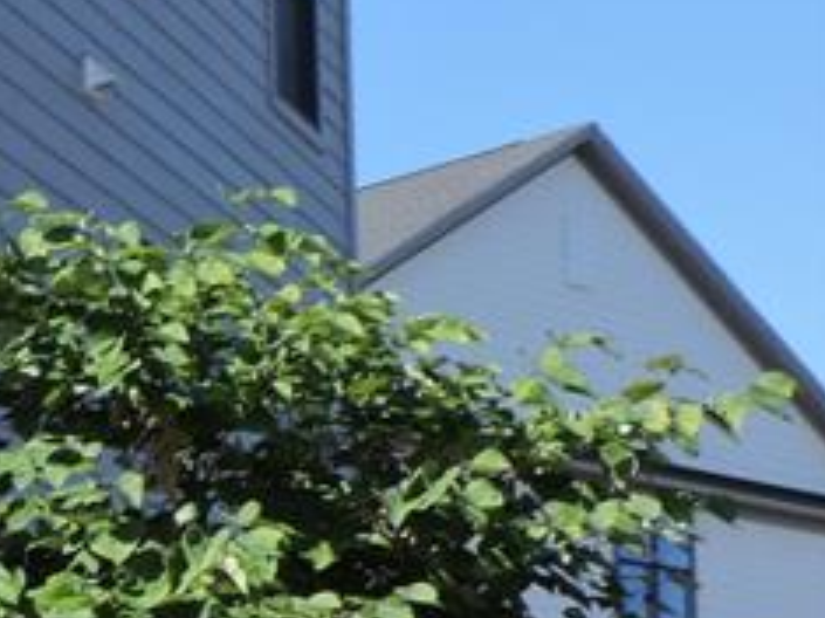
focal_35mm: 144
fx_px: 3430
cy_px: 931
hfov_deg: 11.9
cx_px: -958
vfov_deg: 10.0
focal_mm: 5.9
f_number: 3.2
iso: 100
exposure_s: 1/640
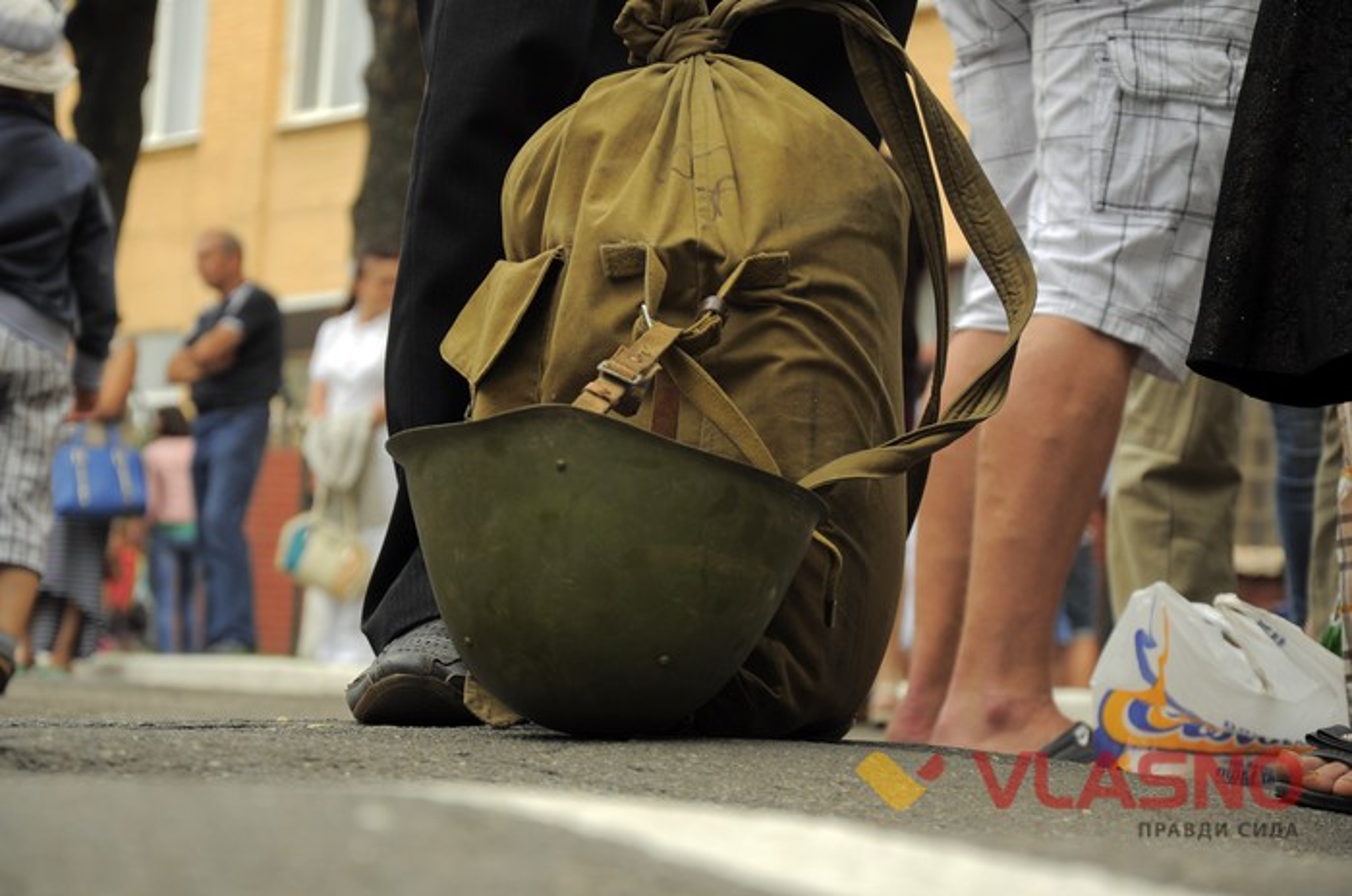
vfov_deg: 13.0
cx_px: 676
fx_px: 3936
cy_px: 448
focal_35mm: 105
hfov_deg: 19.5
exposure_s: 1/125
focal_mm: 70
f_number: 5.3
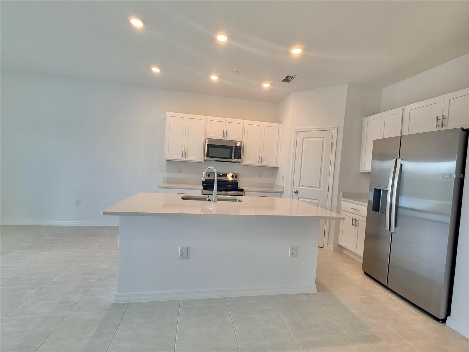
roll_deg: +0.5
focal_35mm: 14
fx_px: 190
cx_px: 234
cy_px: 176
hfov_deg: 102.1
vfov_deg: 85.6
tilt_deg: -2.5
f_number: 2.2
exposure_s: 1/120
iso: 100
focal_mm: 2.22
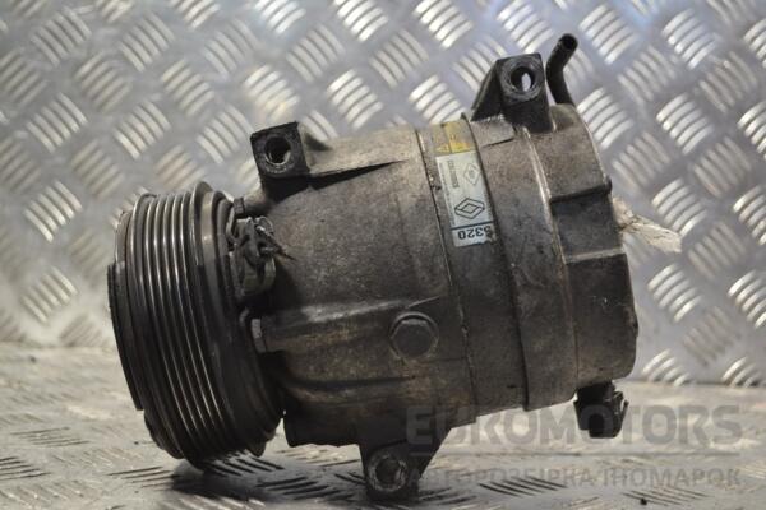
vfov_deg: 26.5
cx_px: 383
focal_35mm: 51
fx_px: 1085
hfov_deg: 38.9
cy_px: 255
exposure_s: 1/60
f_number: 5
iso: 450
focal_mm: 34
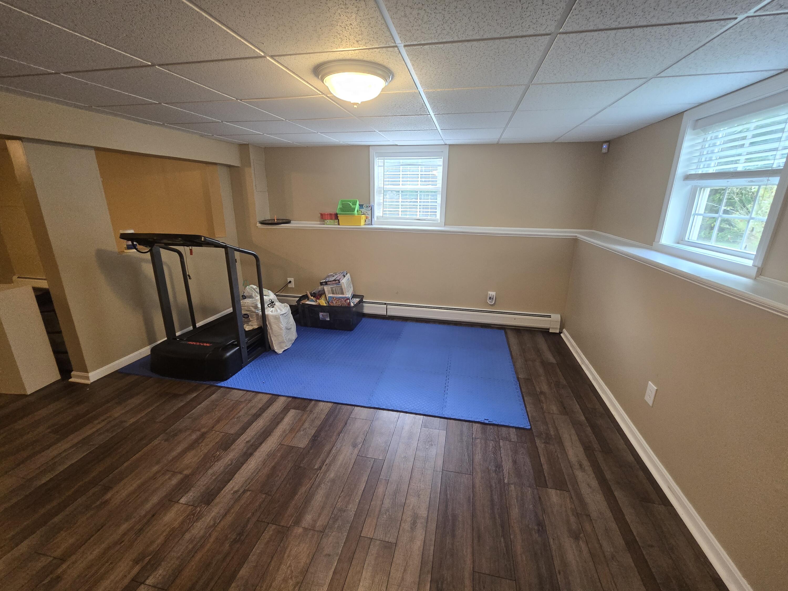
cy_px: 296
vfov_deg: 89.9
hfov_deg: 106.2
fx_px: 296
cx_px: 394
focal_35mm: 13
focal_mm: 2.2
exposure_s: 1/60
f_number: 2.2
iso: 320
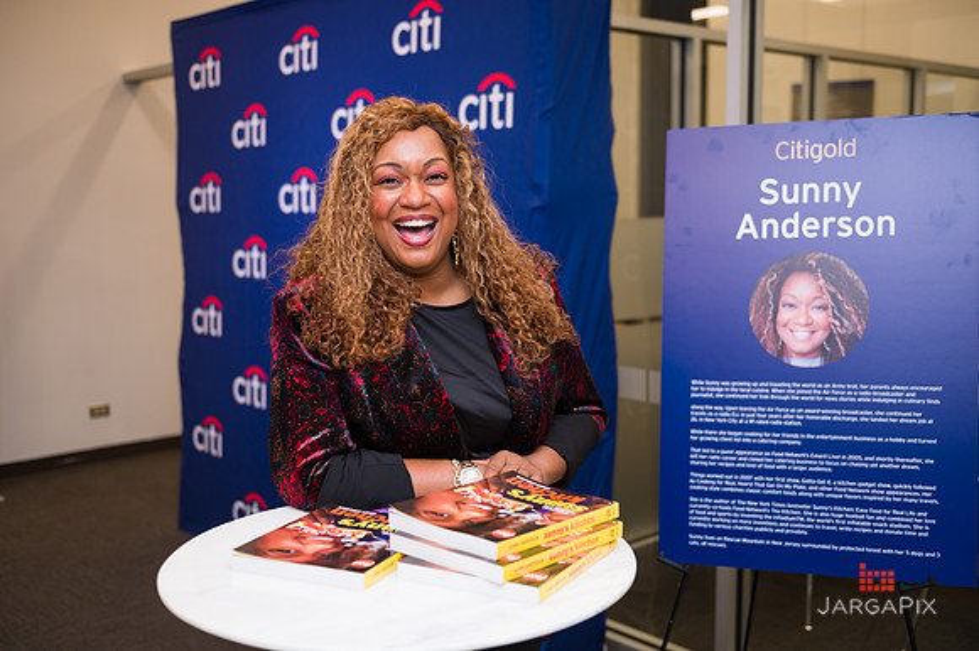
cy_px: 326
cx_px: 490
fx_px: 1033
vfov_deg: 35.0
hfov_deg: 50.7
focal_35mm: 38
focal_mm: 38
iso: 400
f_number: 3.2
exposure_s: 1/200
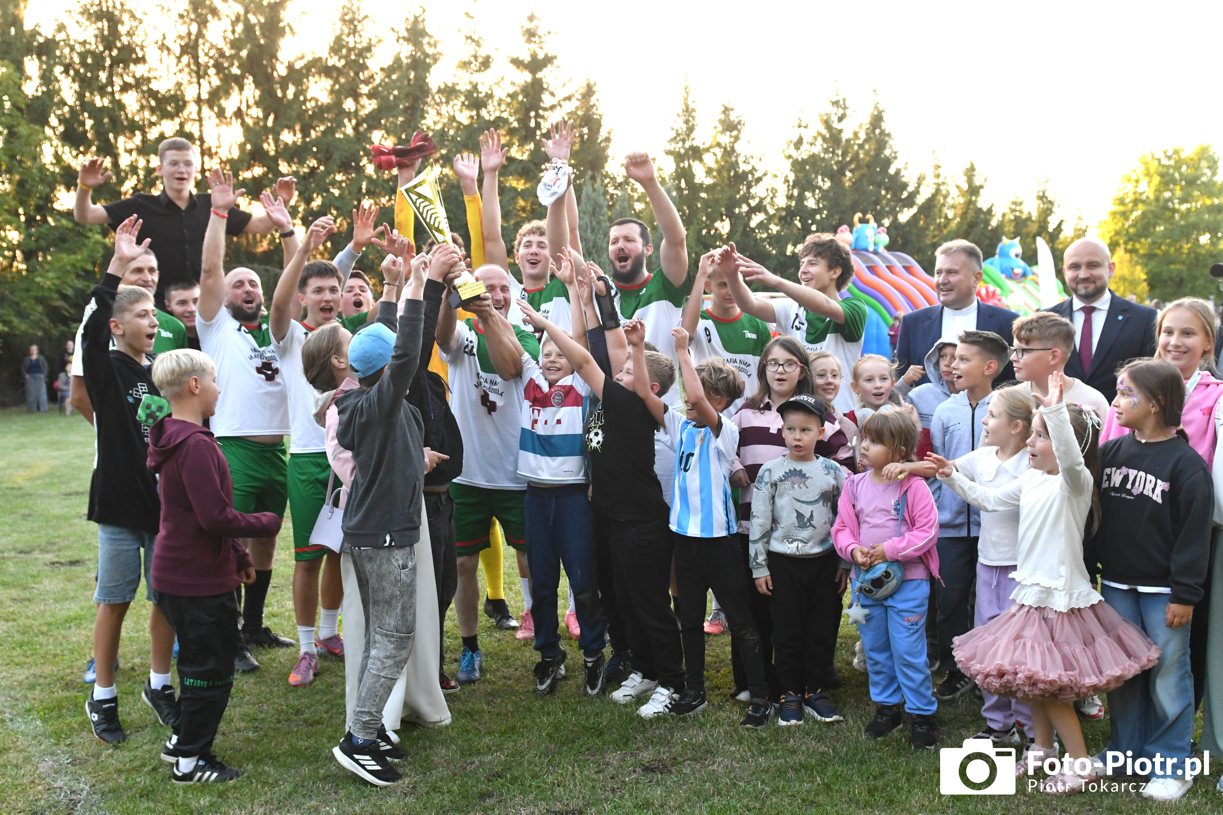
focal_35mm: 36
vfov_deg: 36.9
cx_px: 612
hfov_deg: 53.1
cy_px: 408
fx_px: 1223
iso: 1600
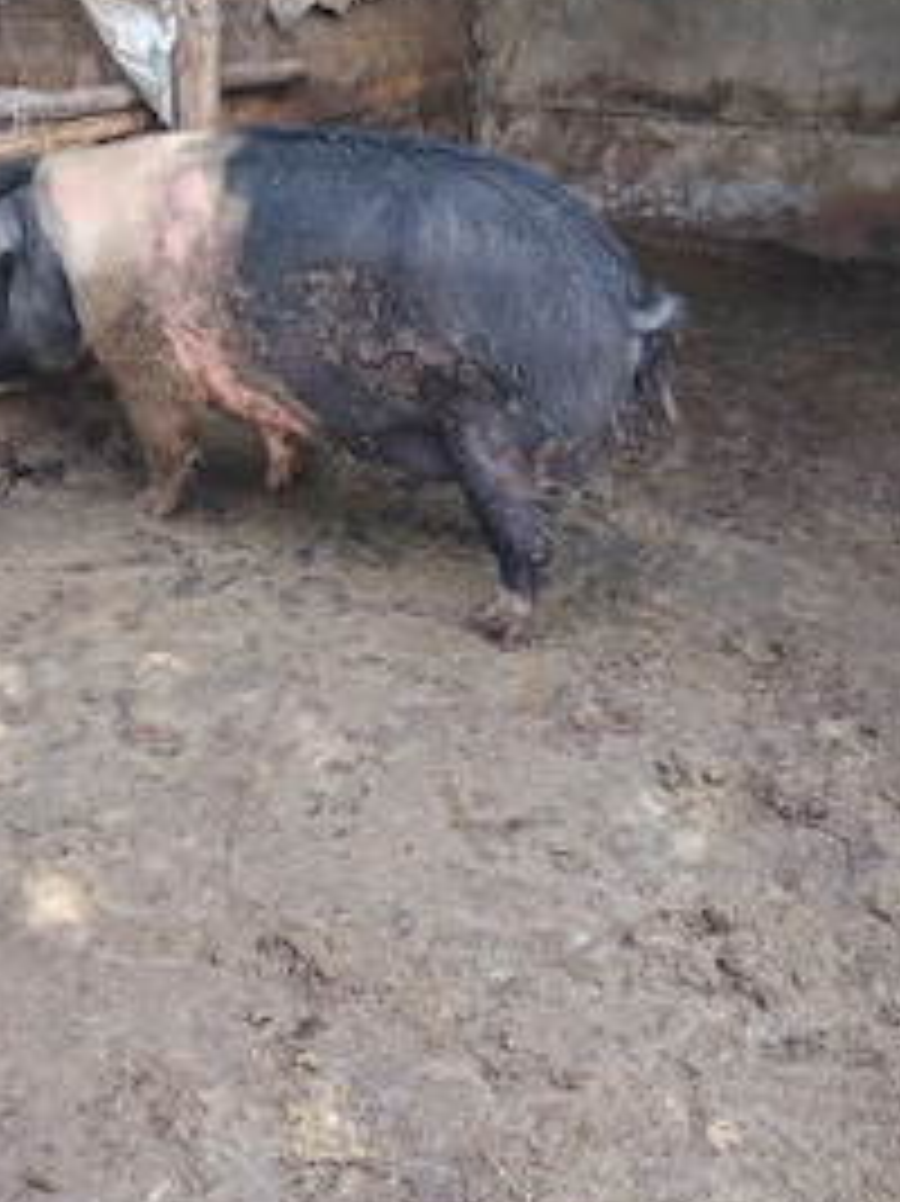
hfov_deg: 39.2
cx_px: 306
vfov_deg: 50.8
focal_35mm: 36
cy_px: 437
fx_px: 1249
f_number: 1.75
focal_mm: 5.25
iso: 878
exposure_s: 1/900
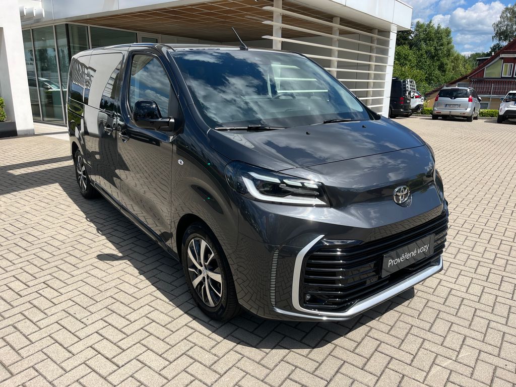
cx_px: 258
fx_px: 388
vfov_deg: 53.1
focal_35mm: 26
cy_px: 194
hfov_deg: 67.3
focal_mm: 5.1
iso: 50
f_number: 1.6
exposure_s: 1/3311
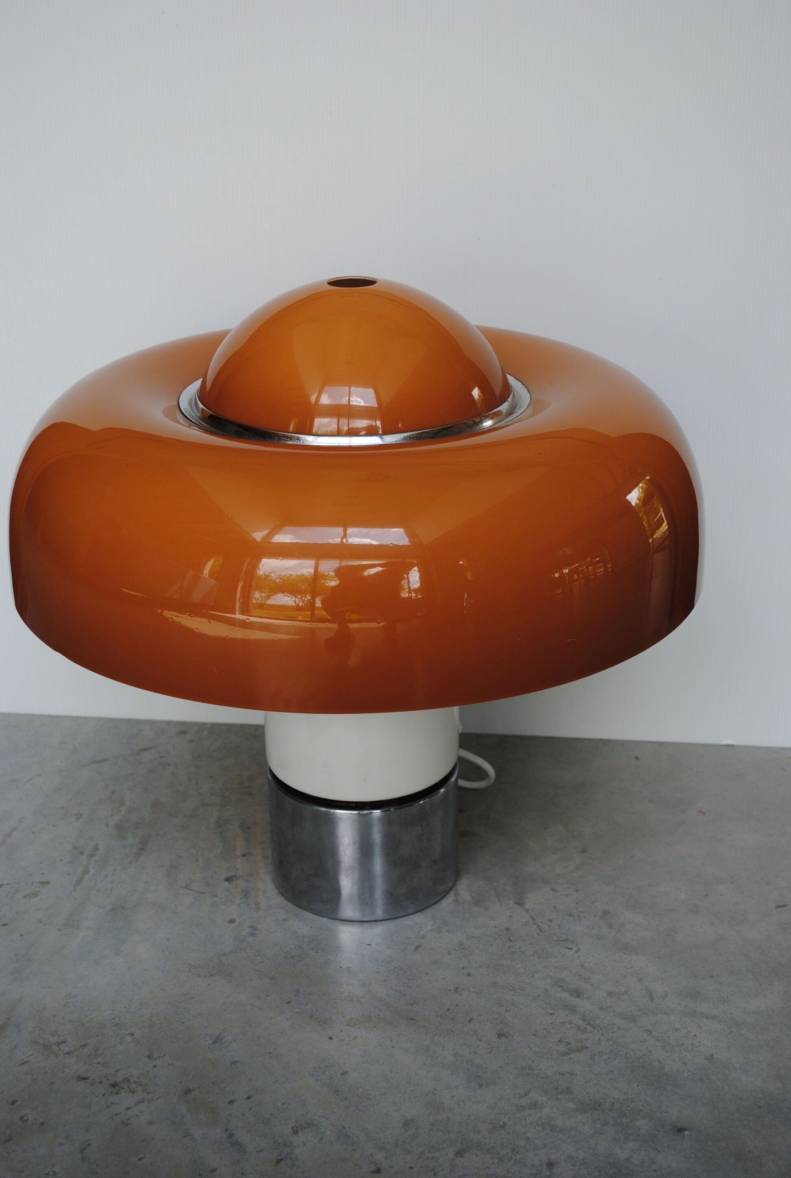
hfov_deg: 26.6
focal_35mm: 51
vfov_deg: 38.8
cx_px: 396
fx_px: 1673
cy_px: 589
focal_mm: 34
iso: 140
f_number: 5.6
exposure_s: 1/125
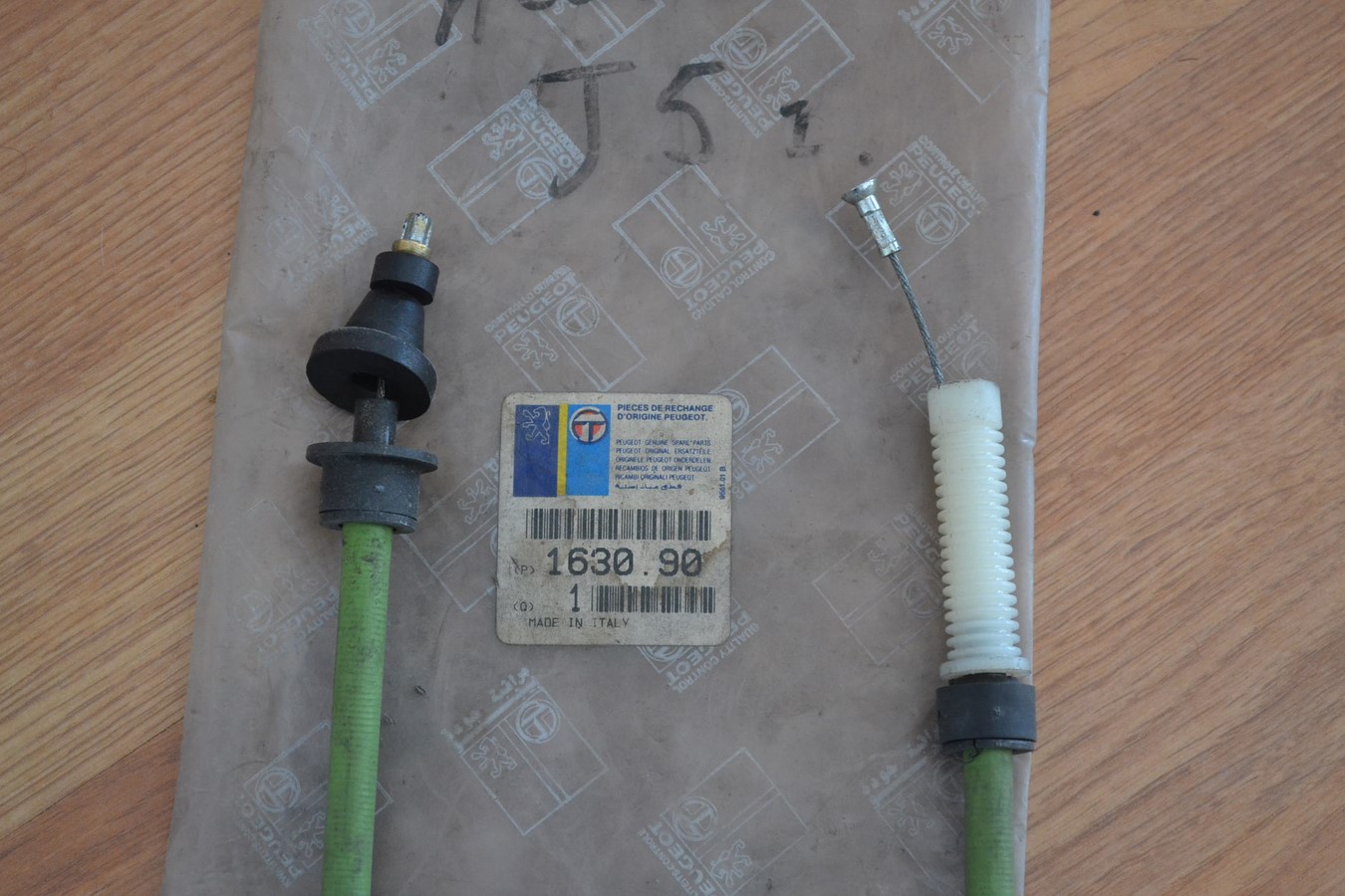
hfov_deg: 29.2
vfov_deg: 19.7
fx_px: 2578
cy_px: 448
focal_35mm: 69
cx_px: 672
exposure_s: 1/60
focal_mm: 46
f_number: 5.3
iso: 1600
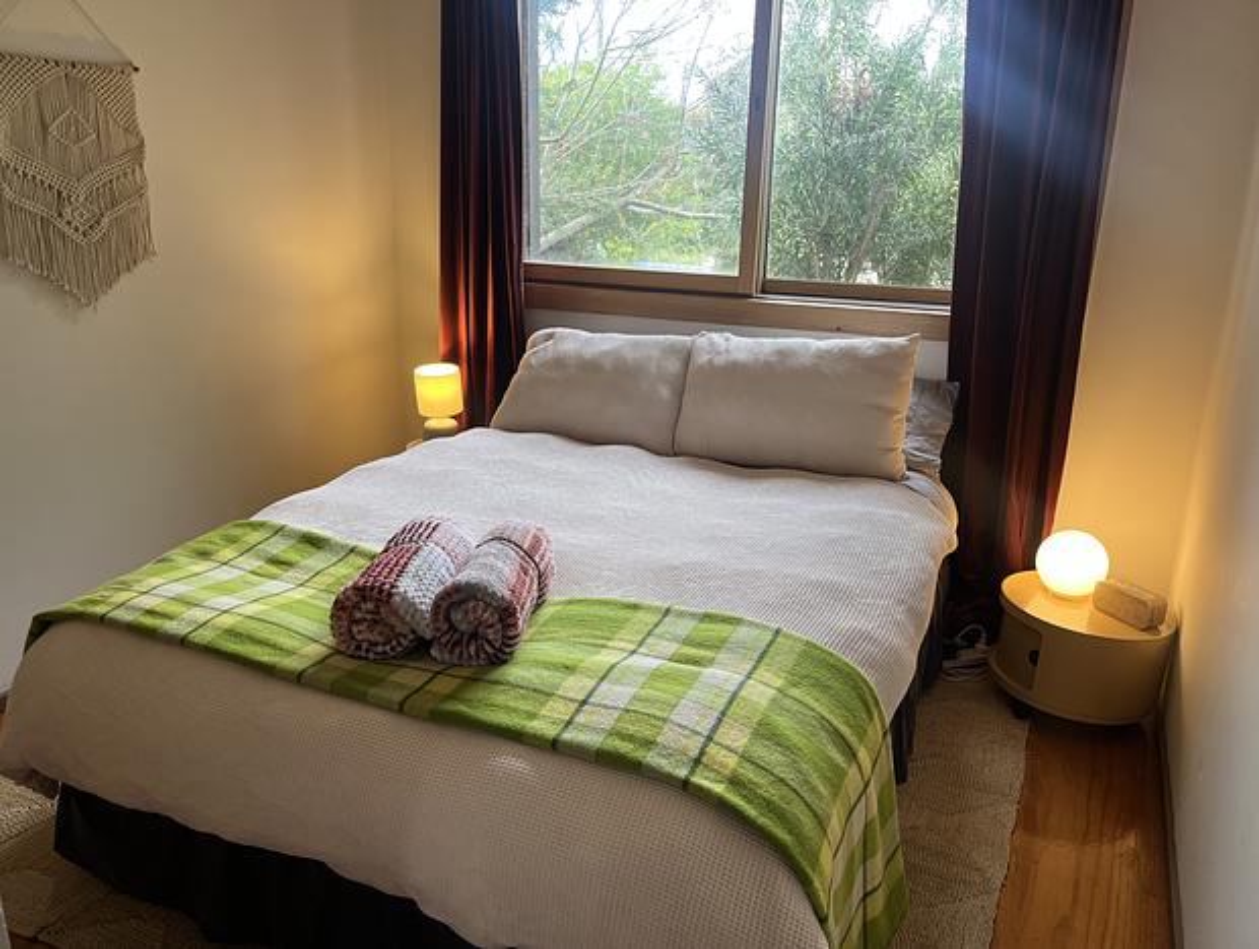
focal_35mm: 26
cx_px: 630
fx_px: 947
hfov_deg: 67.2
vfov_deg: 53.2
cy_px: 474
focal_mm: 5.1
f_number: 1.6
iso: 100
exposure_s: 1/100
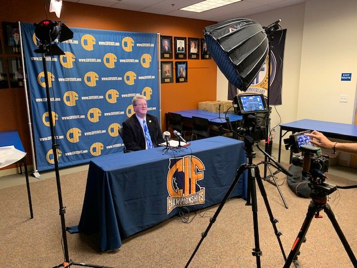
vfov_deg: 53.1
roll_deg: +1.1
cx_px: 178
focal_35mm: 26
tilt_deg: -11.5
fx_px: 268
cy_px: 134
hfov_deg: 67.3
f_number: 1.8
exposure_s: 1/60
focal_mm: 4.25
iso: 250
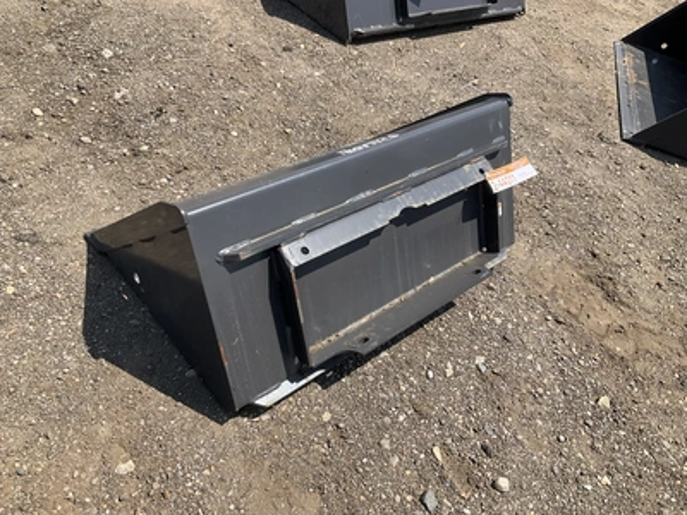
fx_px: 576
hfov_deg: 61.7
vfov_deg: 48.2
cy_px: 258
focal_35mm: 29
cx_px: 344
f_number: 1.8
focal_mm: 3
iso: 25
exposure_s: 1/1279
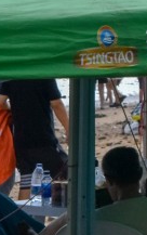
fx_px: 2677
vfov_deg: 5.0
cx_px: 401
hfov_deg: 3.1
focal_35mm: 419
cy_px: -127
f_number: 8
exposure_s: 1/2000
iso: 400
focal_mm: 55
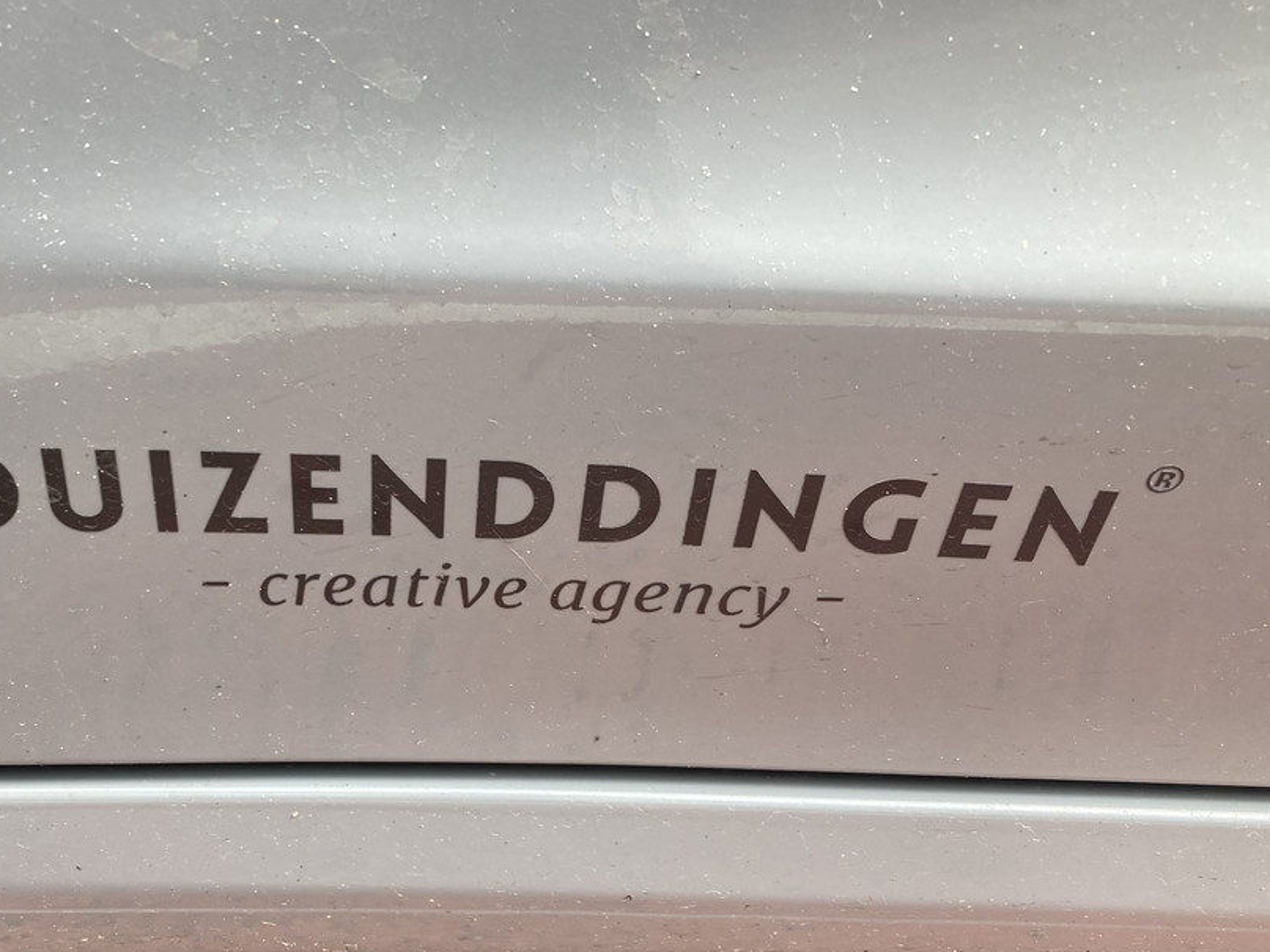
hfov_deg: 49.4
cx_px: 443
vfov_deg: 38.4
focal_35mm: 37
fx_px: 1357
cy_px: 593
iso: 20
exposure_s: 1/141
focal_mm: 3.99
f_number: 1.8
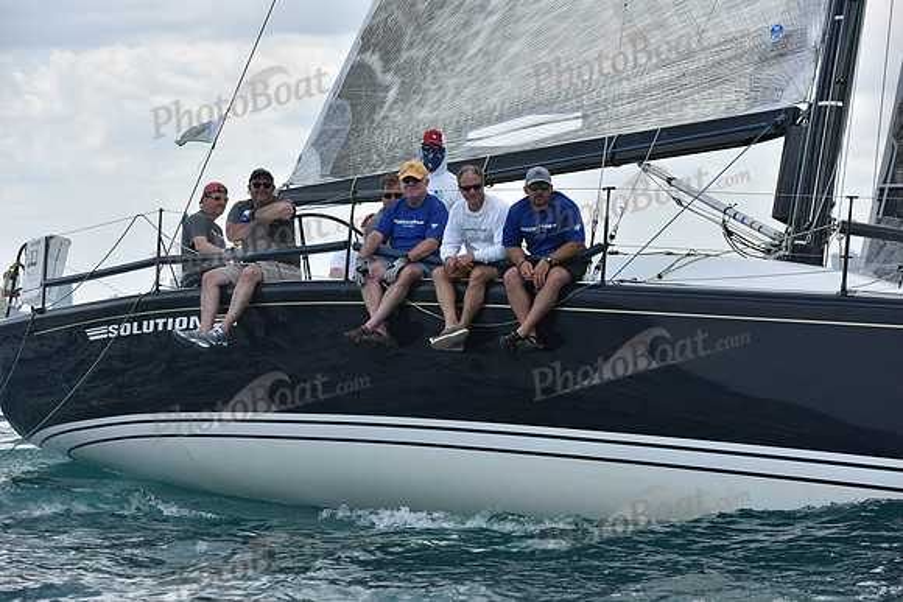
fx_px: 2760
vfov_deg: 12.5
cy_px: 301
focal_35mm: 110
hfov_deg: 18.6
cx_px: 452
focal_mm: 110
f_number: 5.6
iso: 250
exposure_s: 1/1250
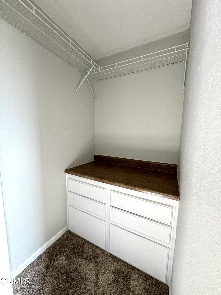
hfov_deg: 85.7
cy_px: 148
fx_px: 119
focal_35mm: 14
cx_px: 110
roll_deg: -0.5
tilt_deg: -6.0
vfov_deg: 102.1
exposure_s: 1/99
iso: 160
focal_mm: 2.22
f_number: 2.2
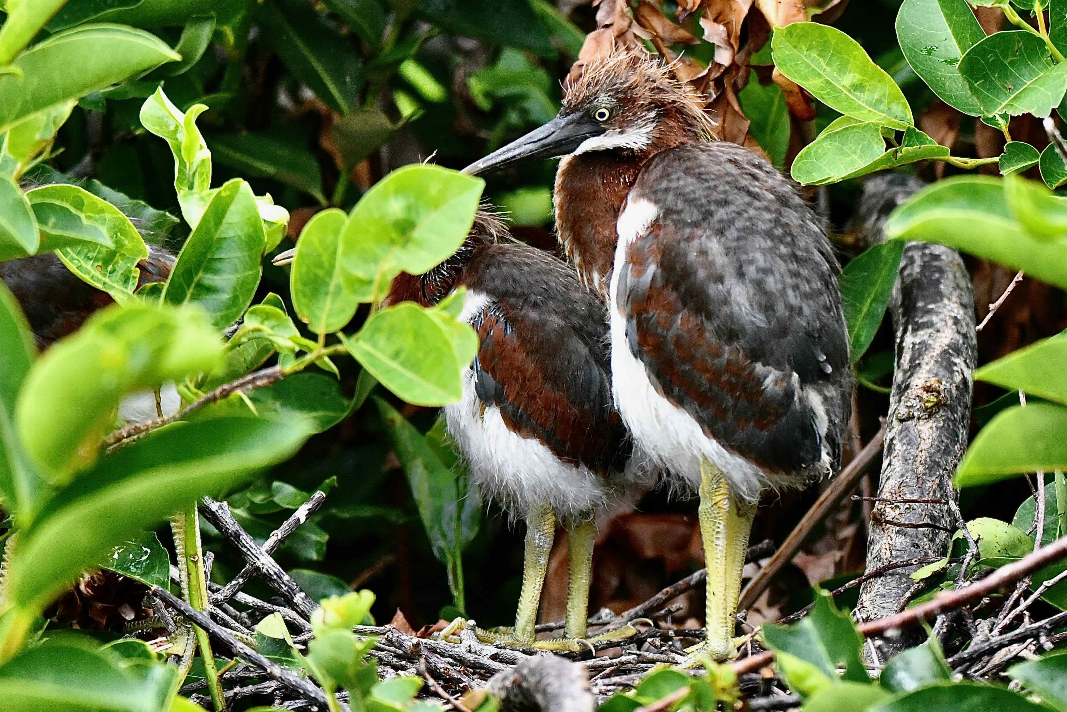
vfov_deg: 5.3
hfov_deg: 7.9
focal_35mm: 260
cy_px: 356
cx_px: 534
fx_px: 7708
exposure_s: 1/500
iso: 5000
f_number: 5.6
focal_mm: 260
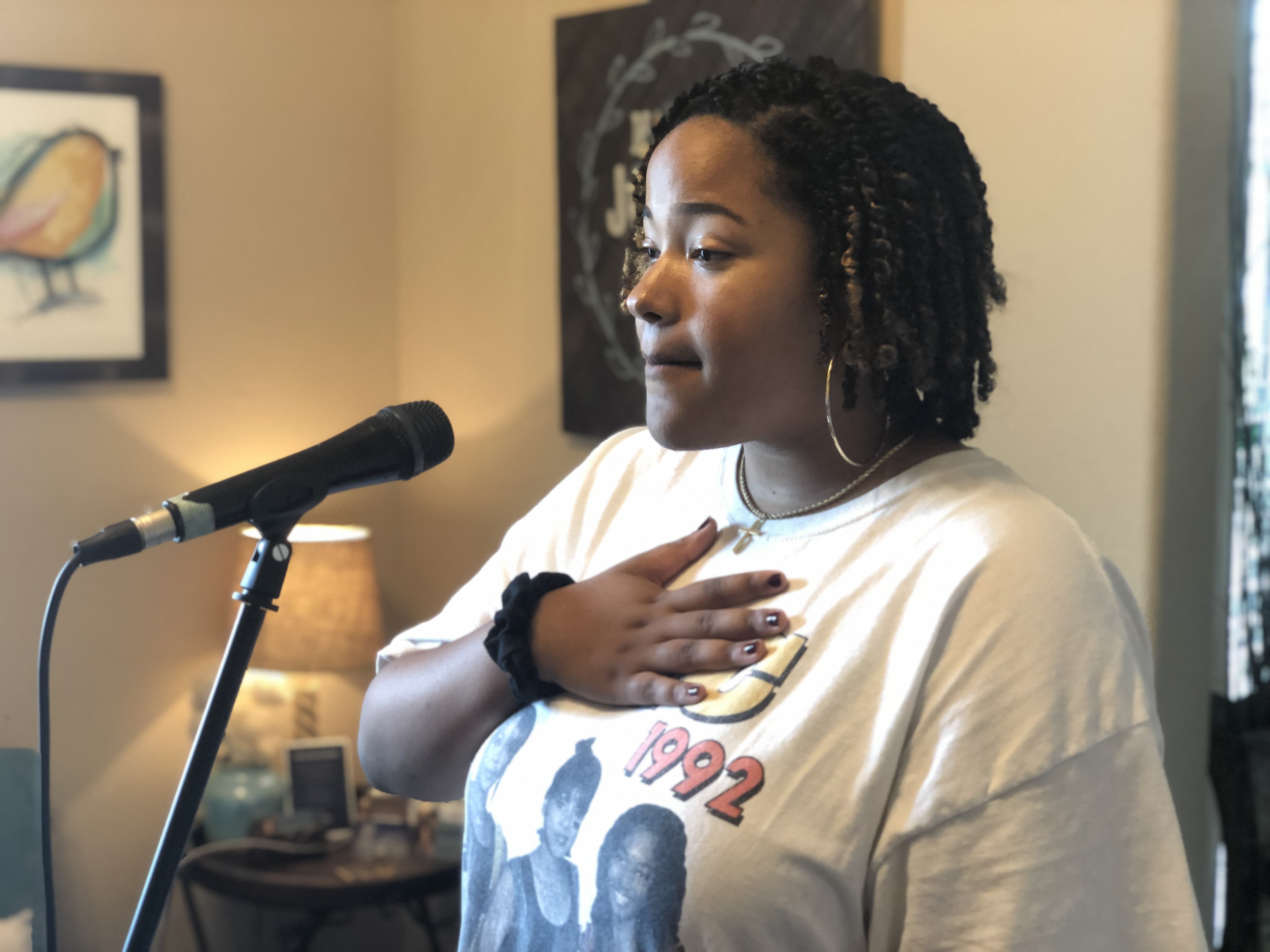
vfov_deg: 28.0
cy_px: 476
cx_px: 635
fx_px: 1908
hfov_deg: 36.8
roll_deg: -0.1
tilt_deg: -7.0
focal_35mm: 52
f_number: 2.4
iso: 160
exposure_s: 1/24
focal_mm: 6
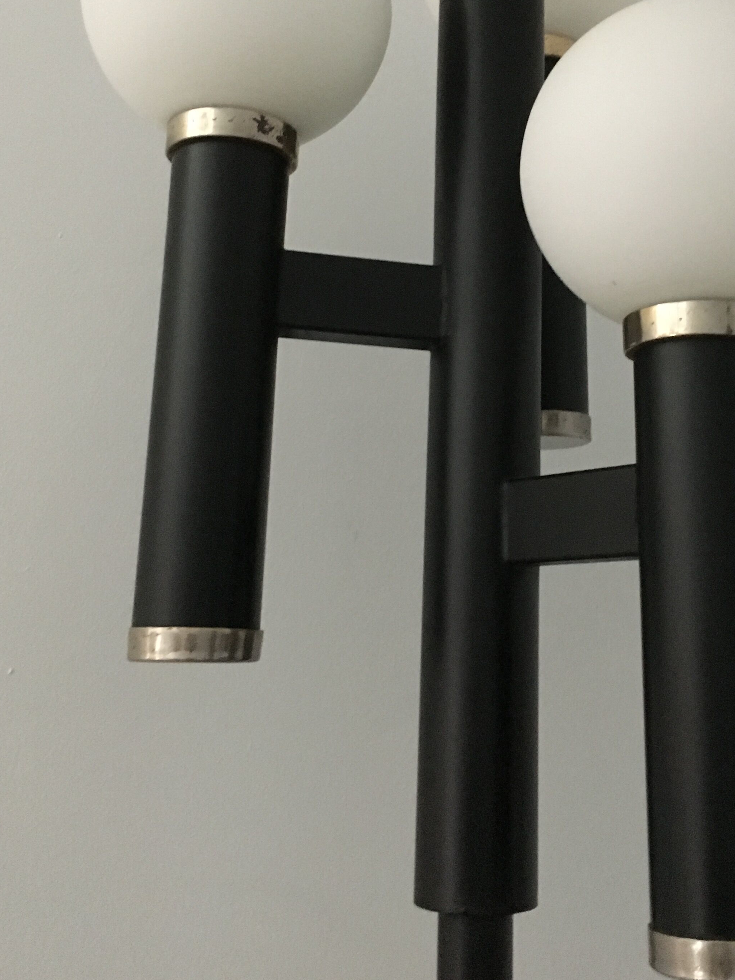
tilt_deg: +15.3
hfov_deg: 33.4
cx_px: 478
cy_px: 342
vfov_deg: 43.4
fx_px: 1217
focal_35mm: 43
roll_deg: +1.1
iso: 640
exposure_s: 1/17
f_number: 2.2
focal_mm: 4.15
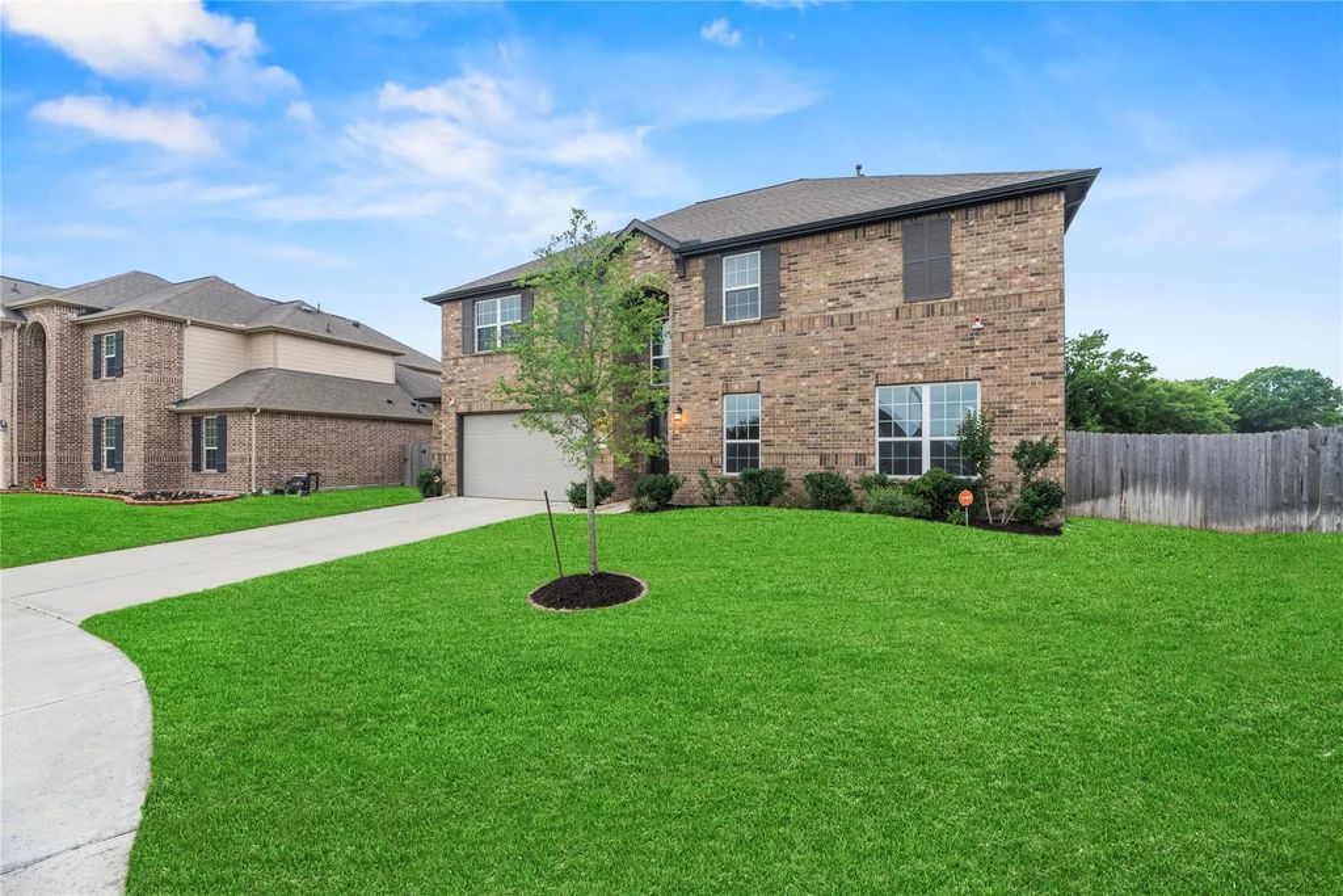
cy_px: 448
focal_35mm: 14
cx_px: 672
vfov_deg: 81.2
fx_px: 522
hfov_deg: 104.2
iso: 110
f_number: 8
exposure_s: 1/30
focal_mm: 14
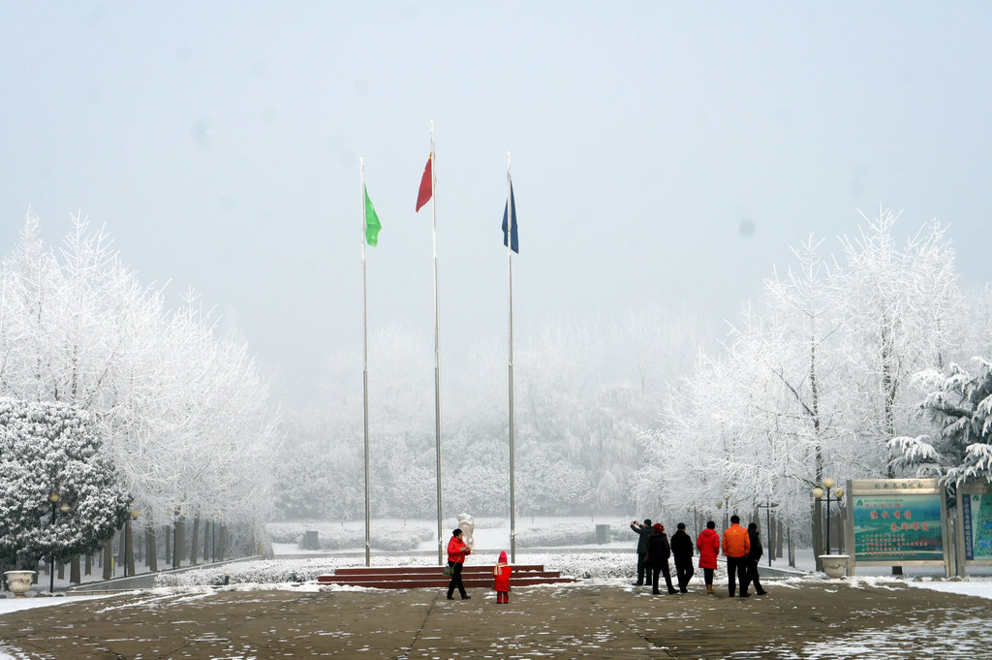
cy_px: 330
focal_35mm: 75
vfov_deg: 18.2
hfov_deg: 27.0
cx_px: 496
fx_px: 2065
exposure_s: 1/400
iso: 200
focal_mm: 50
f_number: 9
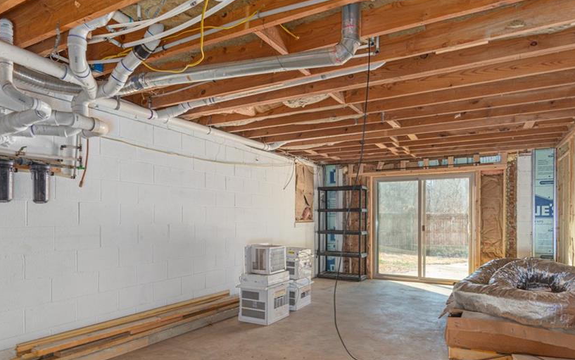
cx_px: 279
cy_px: 219
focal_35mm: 23
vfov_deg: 52.6
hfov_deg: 77.1
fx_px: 360
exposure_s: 1/160
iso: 400
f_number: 7.1
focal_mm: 18
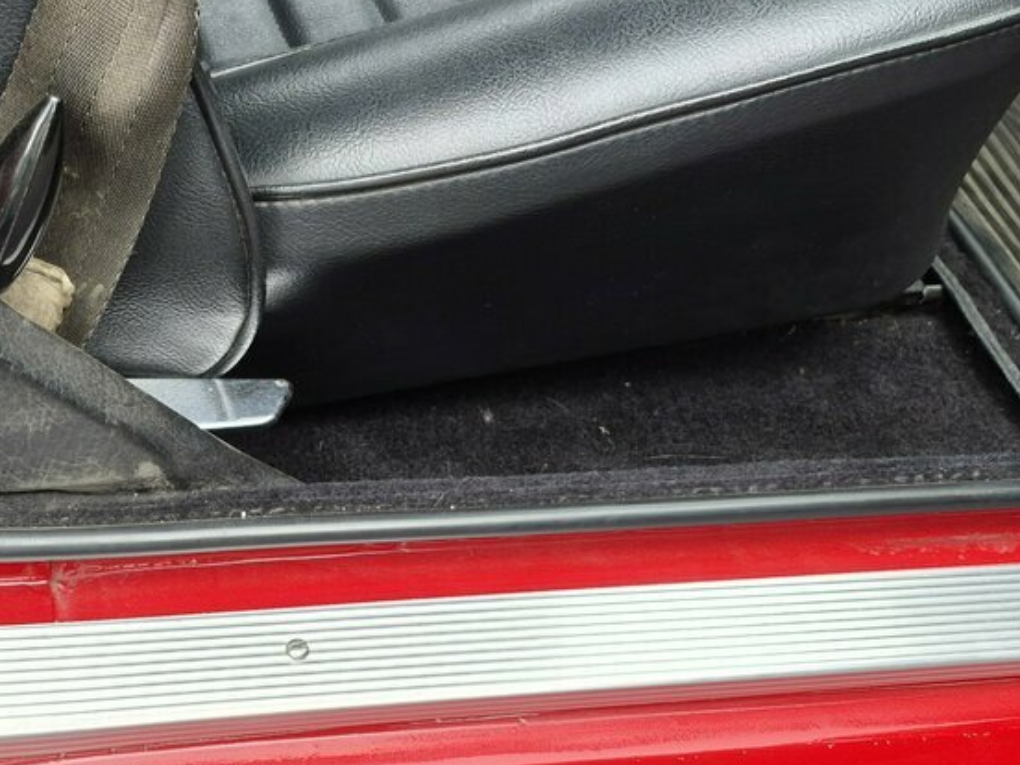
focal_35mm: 50
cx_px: 273
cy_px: 368
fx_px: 1473
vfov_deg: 29.1
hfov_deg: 37.4
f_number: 1.8
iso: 80
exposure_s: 1/586
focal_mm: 5.4
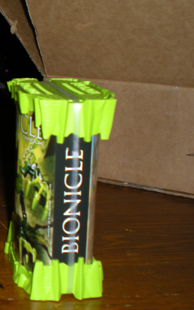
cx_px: -28
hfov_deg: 17.8
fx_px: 592
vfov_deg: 29.4
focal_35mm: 70
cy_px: 140
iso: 64
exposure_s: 1/60
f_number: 3.1
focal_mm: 6.3
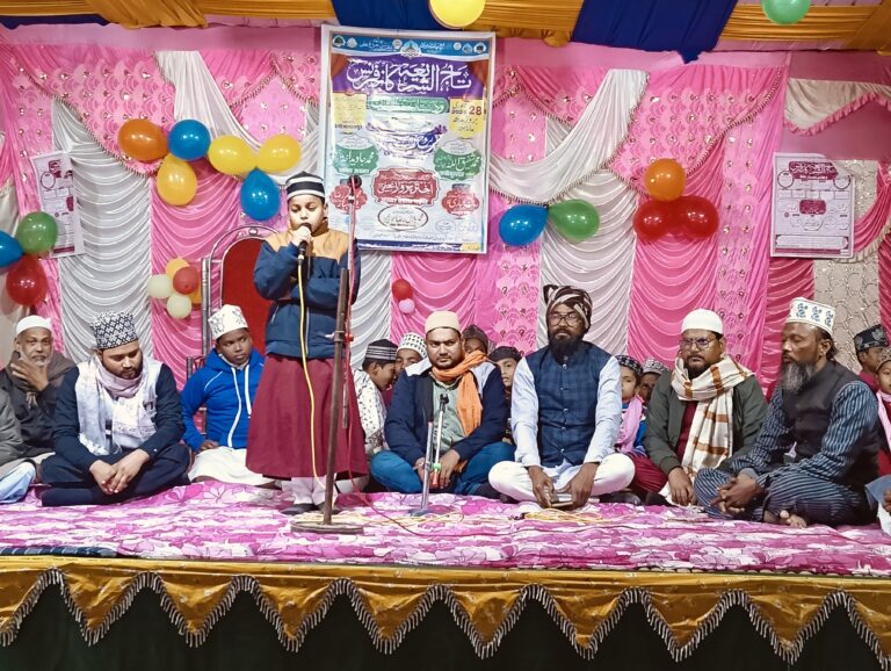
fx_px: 1392
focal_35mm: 54
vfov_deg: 27.1
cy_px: 336
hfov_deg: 35.5
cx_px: 446
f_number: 1.8
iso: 250
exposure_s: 1/33.3
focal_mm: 3.98
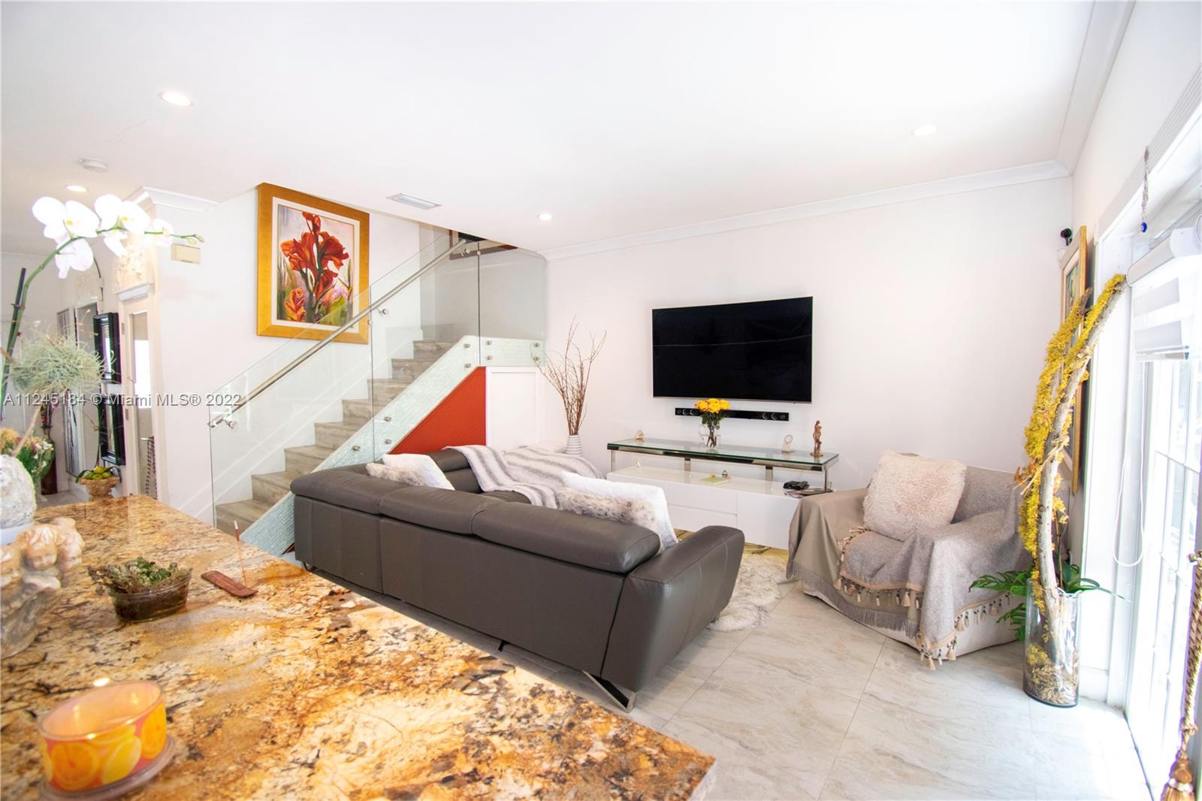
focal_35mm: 15
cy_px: 400
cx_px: 601
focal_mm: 10
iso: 800
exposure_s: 1/60
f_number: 4.5
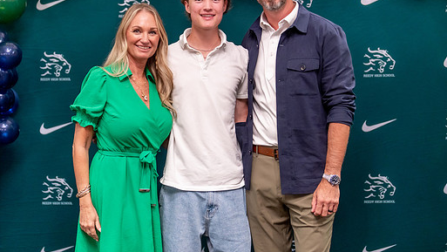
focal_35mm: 65
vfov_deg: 18.5
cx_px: 217
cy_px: 92
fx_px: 771
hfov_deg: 32.3
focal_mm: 50
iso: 800
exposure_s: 1/320
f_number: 1.2
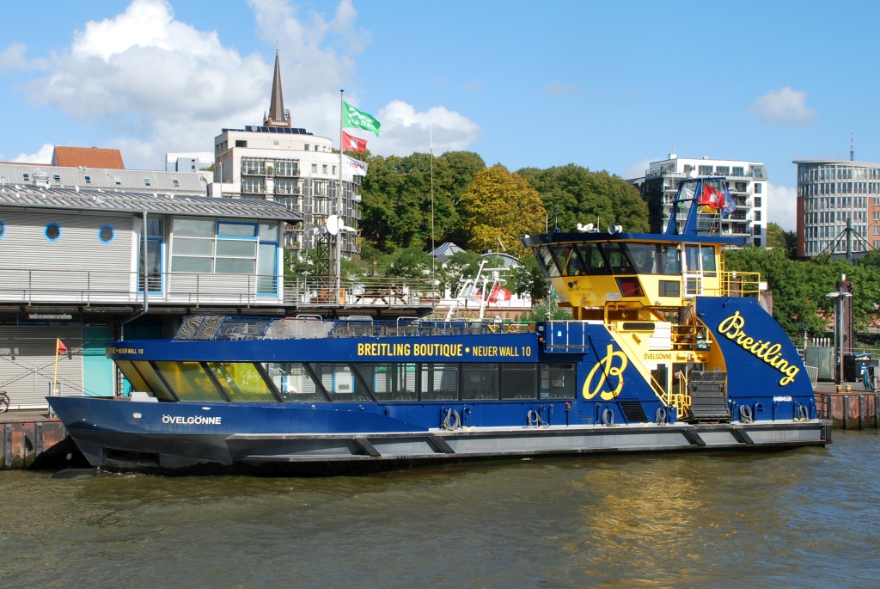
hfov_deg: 41.1
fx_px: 1174
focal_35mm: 48
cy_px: 294
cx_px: 440
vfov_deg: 28.1
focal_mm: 32
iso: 200
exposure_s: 1/250
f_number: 10
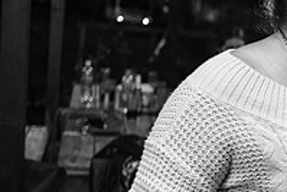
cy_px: 51
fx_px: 814
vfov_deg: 13.4
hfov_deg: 18.4
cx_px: 389
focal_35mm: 102
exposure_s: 1/125
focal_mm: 35
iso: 1000
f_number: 3.2
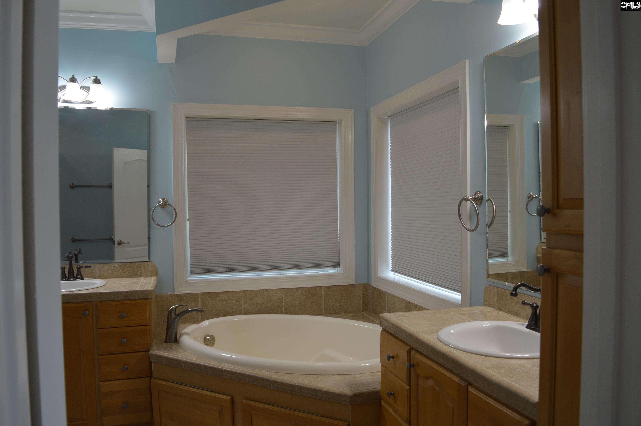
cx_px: 320
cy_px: 213
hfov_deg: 67.4
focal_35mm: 27
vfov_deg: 47.8
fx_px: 480
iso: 400
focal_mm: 18
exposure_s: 1/100
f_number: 5
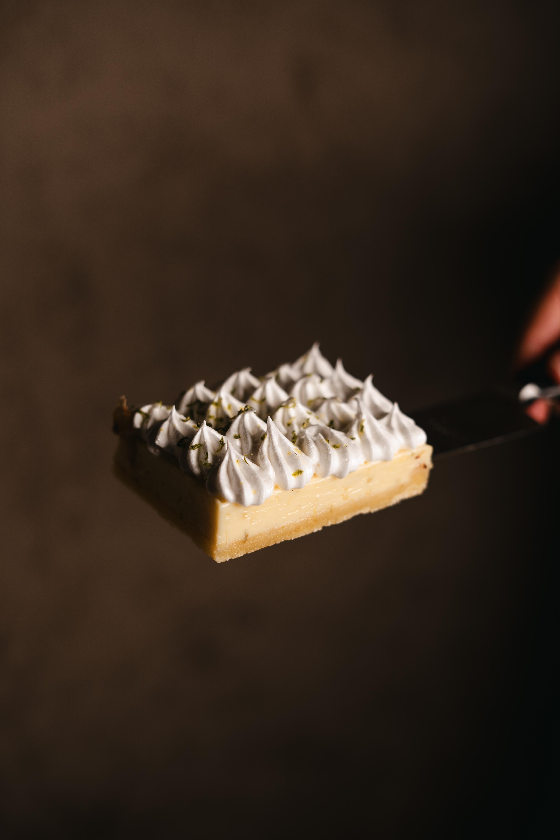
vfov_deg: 39.6
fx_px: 1167
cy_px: 420
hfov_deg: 27.0
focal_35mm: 50
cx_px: 280
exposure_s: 1/200
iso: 100
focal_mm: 50
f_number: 2.5
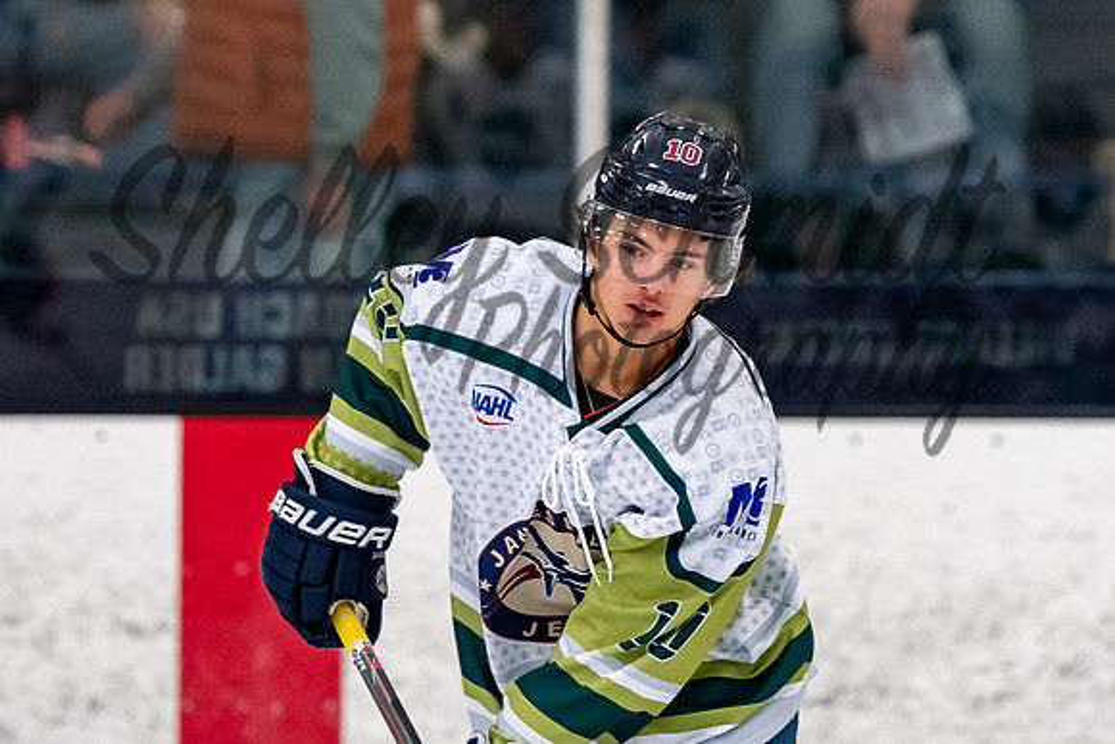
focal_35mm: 477
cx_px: 621
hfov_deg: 4.3
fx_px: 14768
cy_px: 264
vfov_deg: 2.9
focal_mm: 185
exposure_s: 1/800
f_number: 3.2
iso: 2000
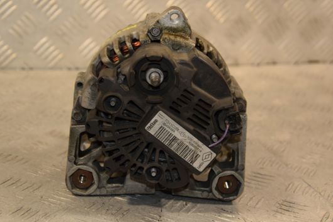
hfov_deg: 24.9
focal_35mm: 82
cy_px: 104
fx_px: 754
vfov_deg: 16.7
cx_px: 161
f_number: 4.8
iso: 800
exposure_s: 1/200
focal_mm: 45
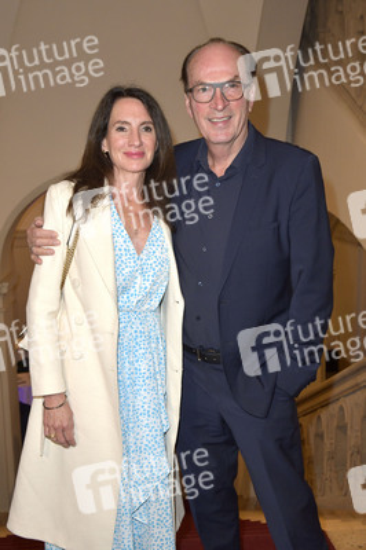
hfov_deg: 35.0
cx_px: 183
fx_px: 580
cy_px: 275
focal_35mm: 38
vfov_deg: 50.7
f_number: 5.6
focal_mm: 38
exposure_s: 1/200
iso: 1250
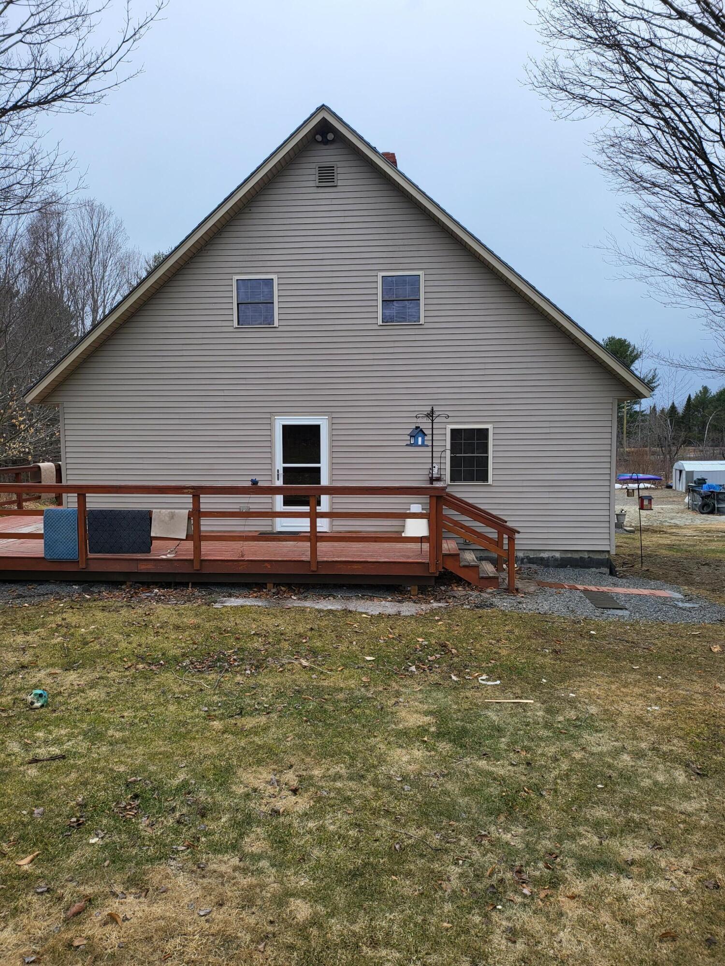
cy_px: 483
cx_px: 362
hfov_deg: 56.8
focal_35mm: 24
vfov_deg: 71.6
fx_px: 670
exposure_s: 1/1126
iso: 40
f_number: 1.8
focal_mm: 5
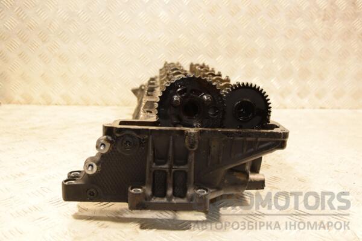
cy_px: 120
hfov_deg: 51.3
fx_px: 377
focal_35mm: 38
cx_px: 181
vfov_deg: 35.5
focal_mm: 25
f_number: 5
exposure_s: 1/100
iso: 800
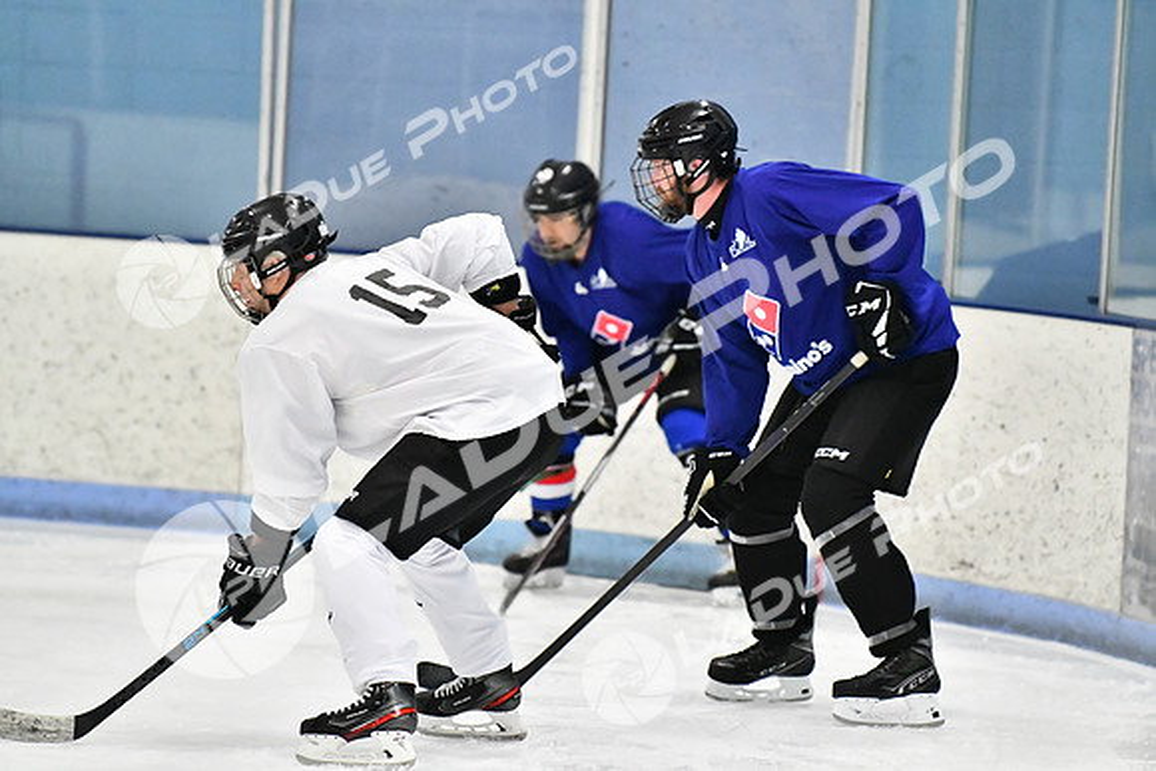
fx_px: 9635
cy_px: 386
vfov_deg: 4.6
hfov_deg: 6.9
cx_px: 578
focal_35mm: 300
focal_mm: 200
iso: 6400
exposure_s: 1/1250
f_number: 3.2
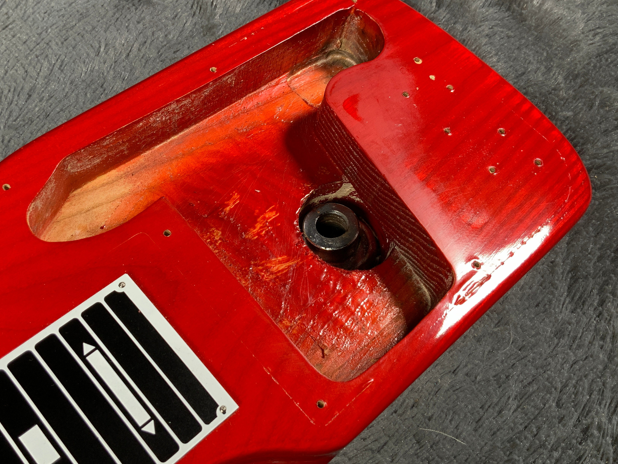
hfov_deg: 51.2
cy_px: 228
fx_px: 643
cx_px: 268
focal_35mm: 36
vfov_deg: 39.7
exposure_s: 1/104
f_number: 1.8
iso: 40
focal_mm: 3
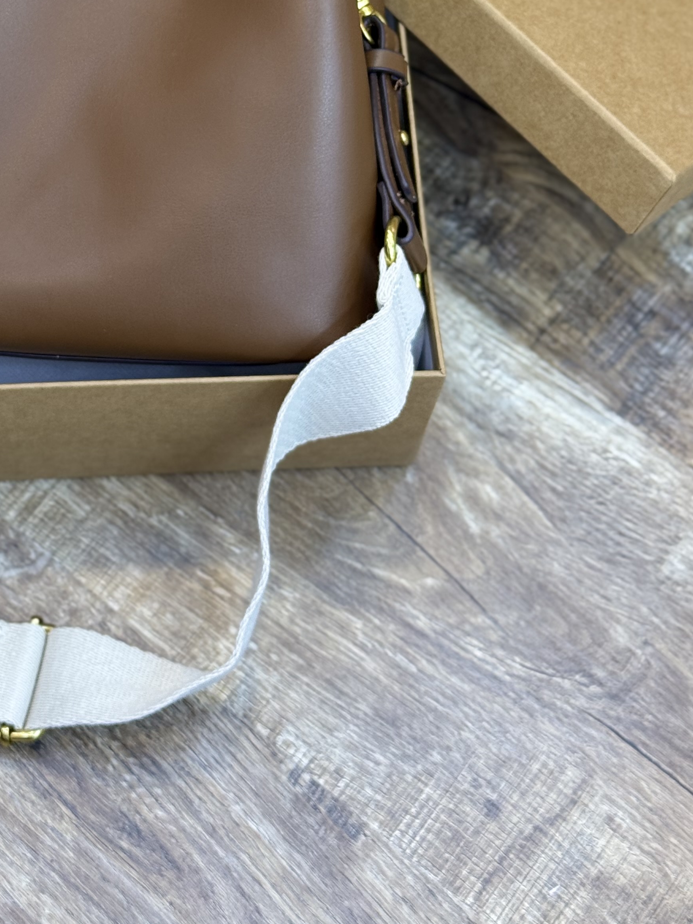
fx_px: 2216
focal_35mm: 83
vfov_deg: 23.1
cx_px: 152
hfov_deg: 17.6
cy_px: 130
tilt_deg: -61.3
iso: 100
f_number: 1.78
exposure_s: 1/100
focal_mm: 6.76
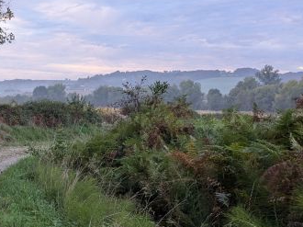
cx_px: 33
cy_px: 79
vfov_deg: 23.2
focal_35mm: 63
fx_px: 551
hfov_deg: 29.5
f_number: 1.73
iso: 103
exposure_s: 1/99.9
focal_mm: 4.38
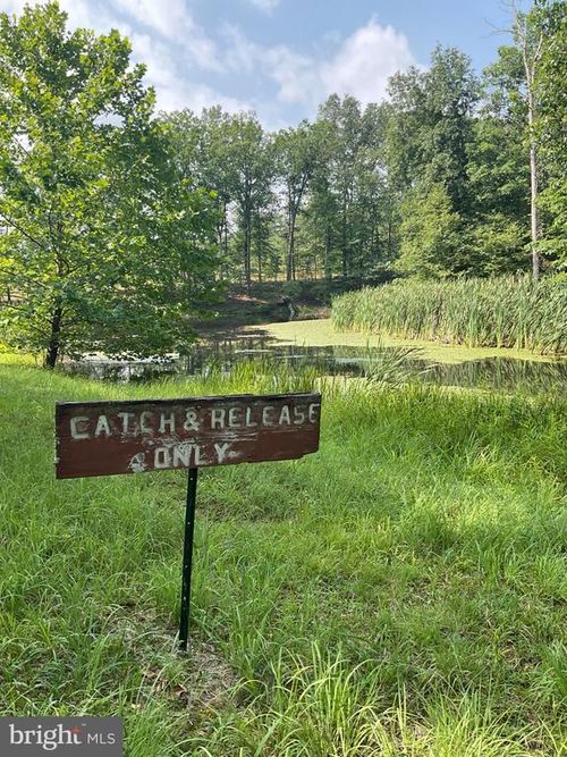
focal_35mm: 29
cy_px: 378
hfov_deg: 48.2
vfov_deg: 61.7
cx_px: 284
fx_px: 634
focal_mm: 3
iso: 16
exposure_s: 1/397
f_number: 1.8
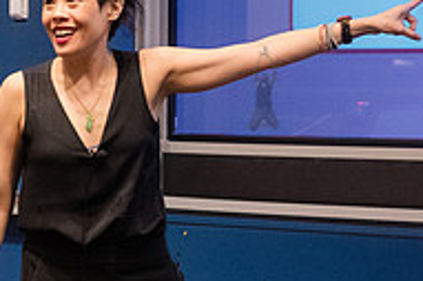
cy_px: 73
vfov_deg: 5.0
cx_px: 256
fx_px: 3252
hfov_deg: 7.4
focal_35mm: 277
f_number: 4.5
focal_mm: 80
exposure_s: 1/250
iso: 5000
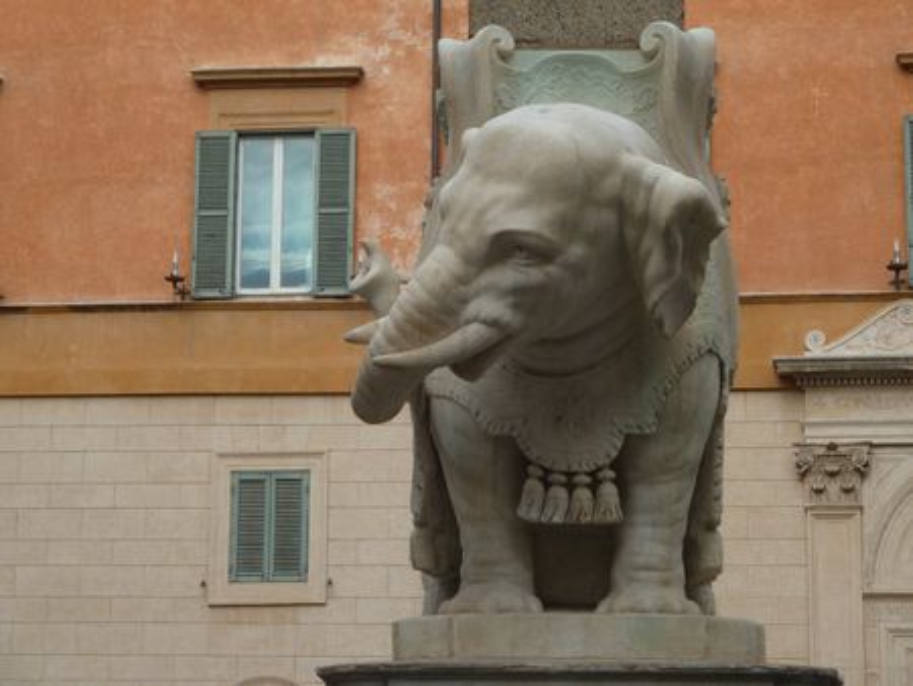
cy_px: 343
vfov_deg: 13.4
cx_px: 456
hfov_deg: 17.7
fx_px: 2929
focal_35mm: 111
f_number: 4.4
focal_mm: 18.2
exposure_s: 1/400
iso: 80
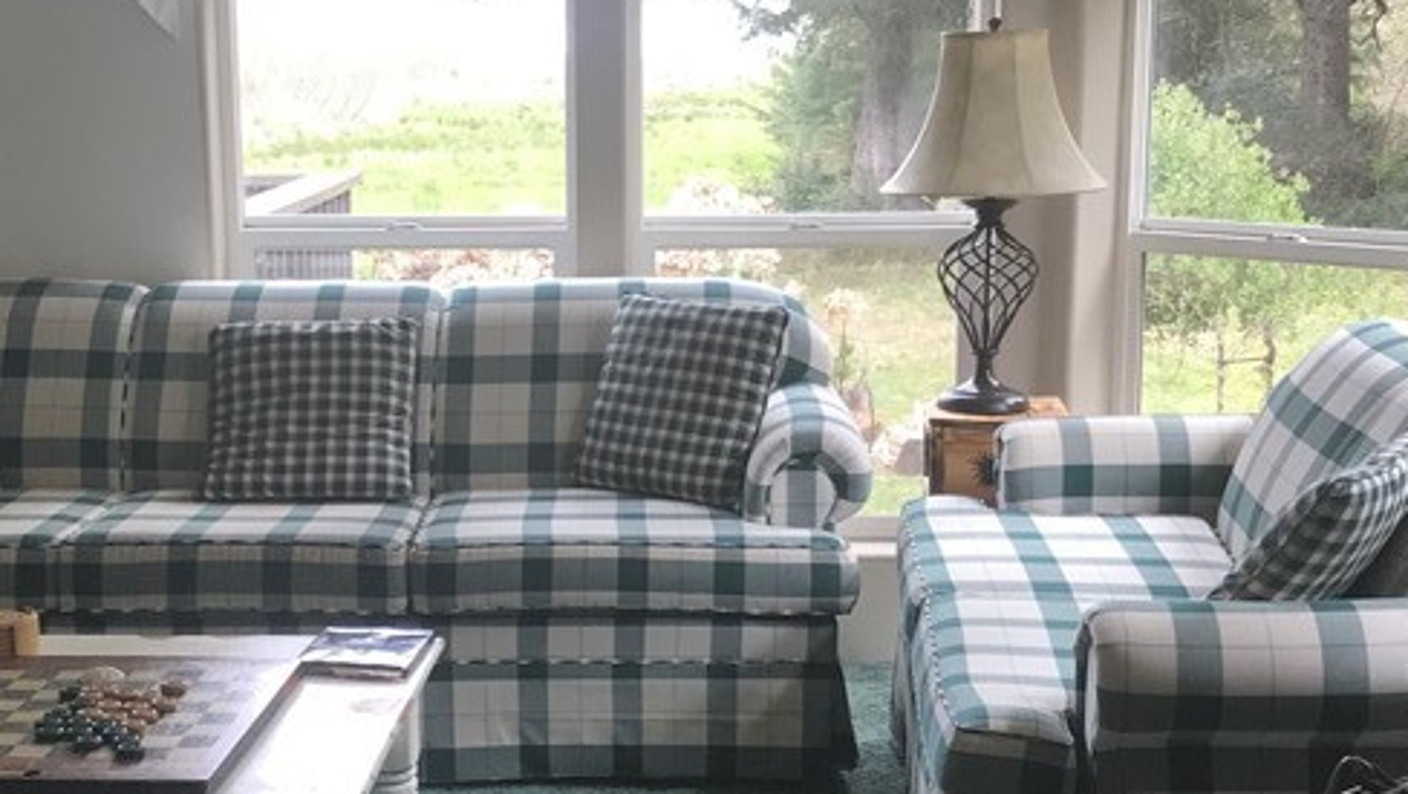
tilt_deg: -11.3
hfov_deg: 32.8
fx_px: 2390
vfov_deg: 18.8
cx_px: 597
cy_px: 537
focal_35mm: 64
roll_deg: +1.1
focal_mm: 3.99
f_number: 1.8
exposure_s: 1/95
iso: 32
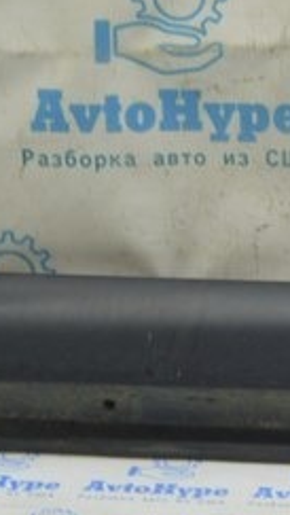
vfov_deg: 17.3
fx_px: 1624
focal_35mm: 119
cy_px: -84
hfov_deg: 9.9
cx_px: 447
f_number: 5.6
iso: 400
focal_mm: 18
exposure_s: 1/20
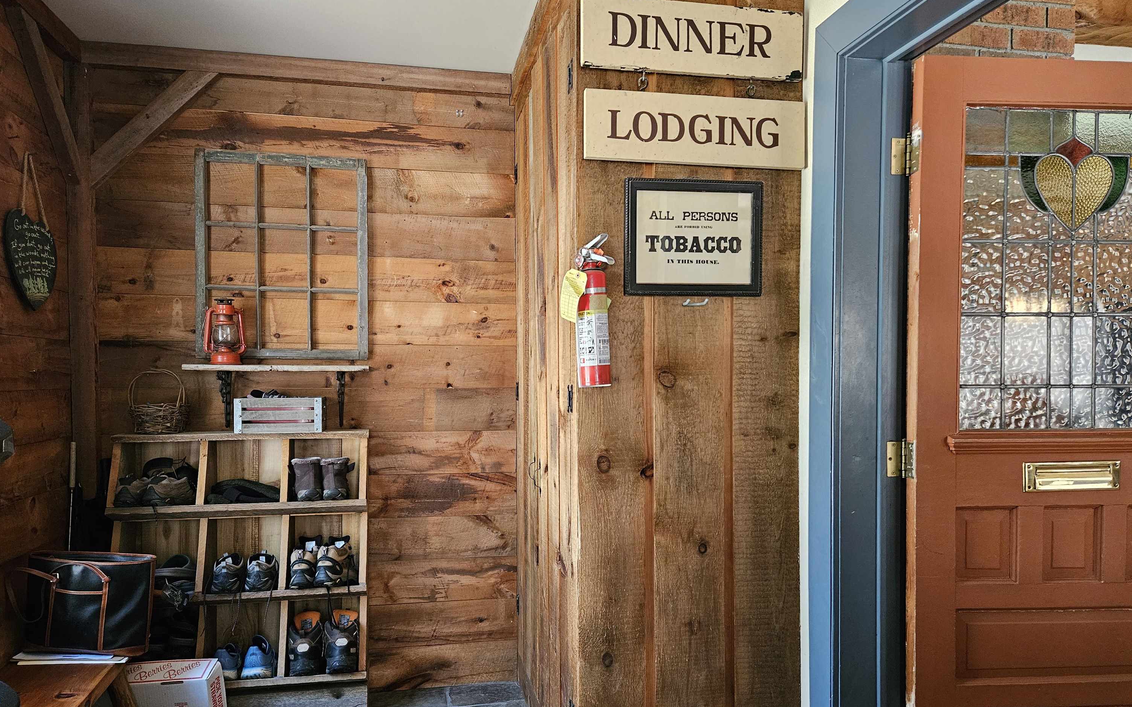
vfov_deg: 49.2
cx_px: 555
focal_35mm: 25
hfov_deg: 72.5
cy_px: 389
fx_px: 771
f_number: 1.8
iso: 640
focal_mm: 5.4
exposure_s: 1/60
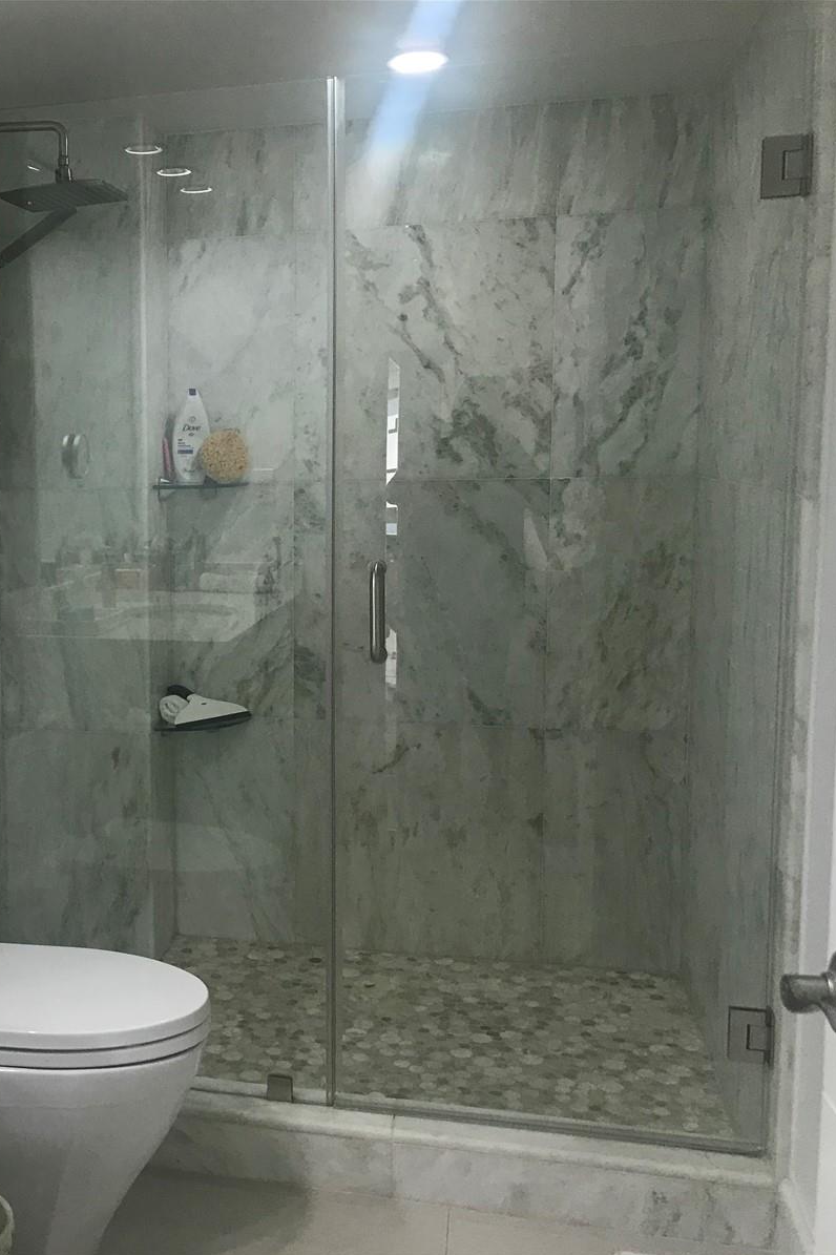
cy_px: 629
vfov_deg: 49.6
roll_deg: +1.0
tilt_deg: -7.6
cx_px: 85
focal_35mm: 39
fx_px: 1359
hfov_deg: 32.5
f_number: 1.8
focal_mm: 3.99
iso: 25
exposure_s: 1/40
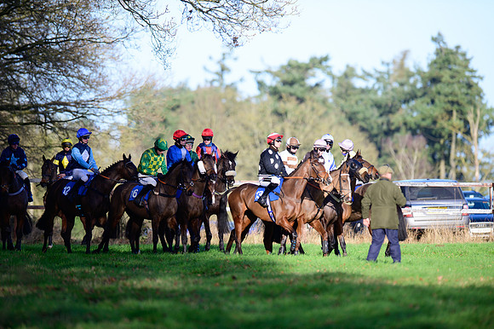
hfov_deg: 5.2
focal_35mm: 400
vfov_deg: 3.4
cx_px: 247
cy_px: 164
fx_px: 5486
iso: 400
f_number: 5
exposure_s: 1/1600
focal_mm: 400
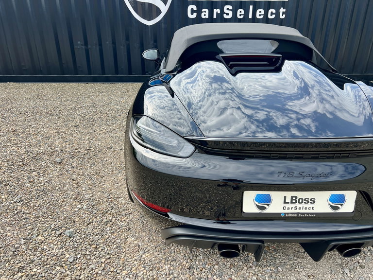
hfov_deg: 67.3
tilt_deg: -24.7
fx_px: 280
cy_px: 140
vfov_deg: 53.1
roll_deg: -0.7
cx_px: 186
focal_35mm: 26
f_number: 1.5
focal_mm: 5.7
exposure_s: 1/1597
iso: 50
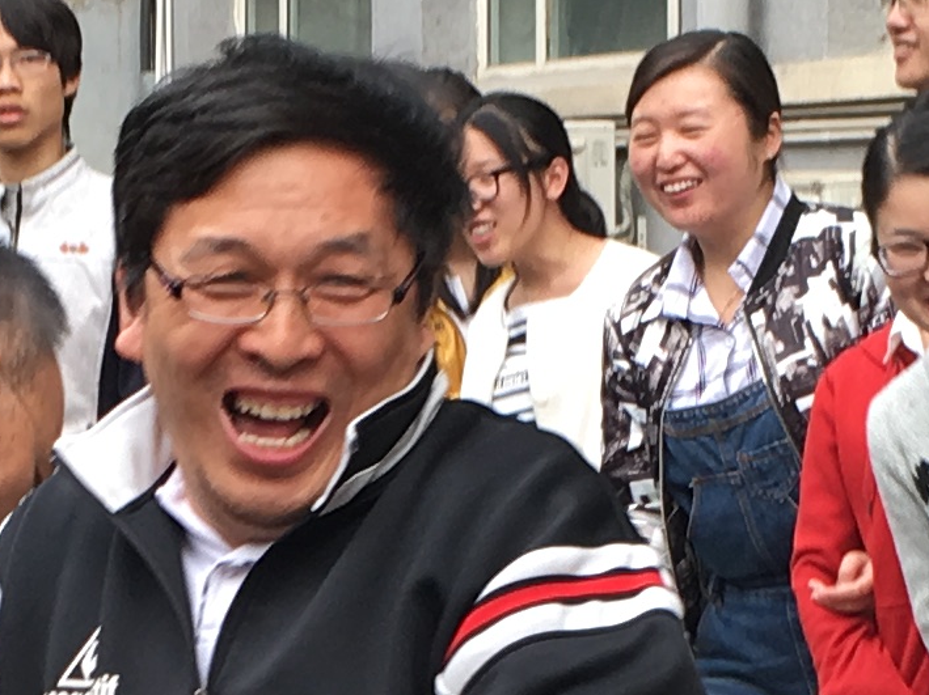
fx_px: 4426
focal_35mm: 165
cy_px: 945
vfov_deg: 8.8
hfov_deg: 12.0
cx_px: 274
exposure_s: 1/109
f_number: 2.2
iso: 25
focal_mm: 4.15
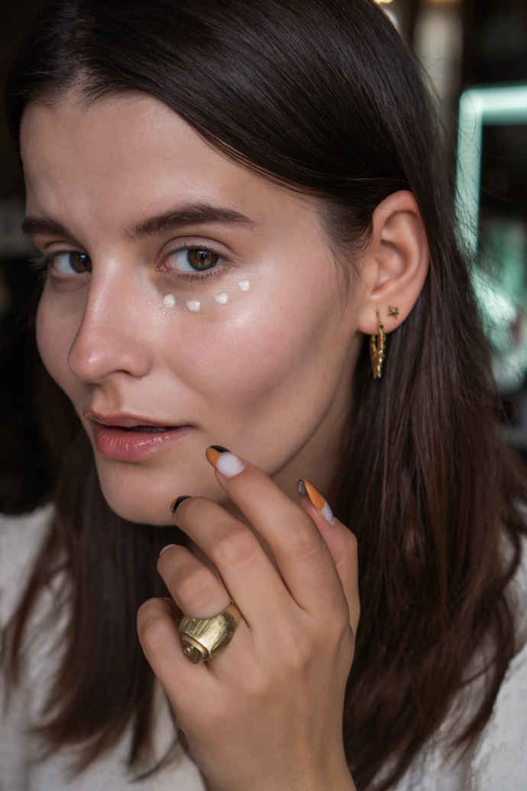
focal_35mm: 52
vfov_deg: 38.2
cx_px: 264
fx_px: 1142
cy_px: 396
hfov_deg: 26.0
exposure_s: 1/160
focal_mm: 35
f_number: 3.2
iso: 250
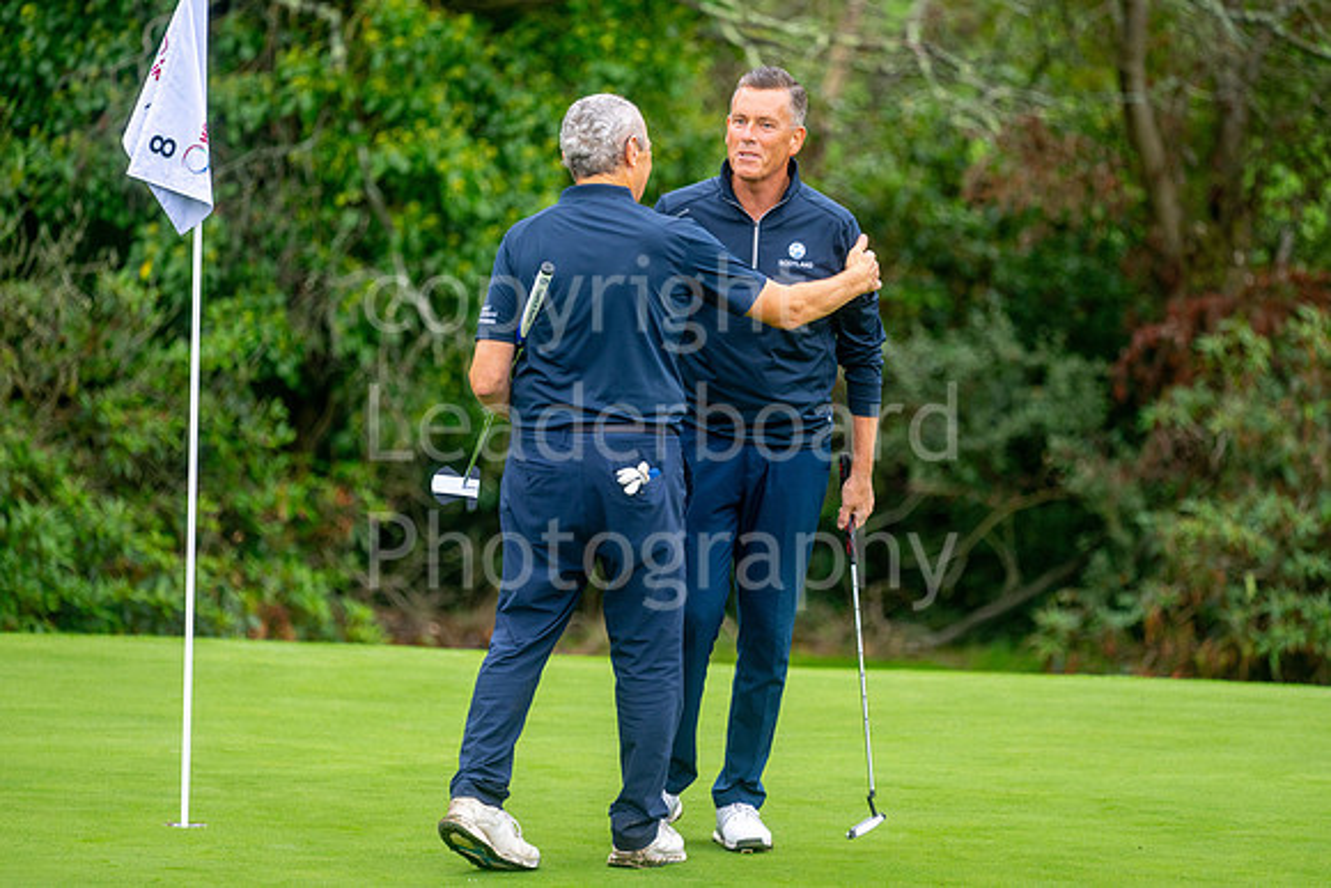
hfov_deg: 6.9
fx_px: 11094
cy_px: 444
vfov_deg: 4.6
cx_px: 666
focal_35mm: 300
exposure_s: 1/400
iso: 400
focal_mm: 300
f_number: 4
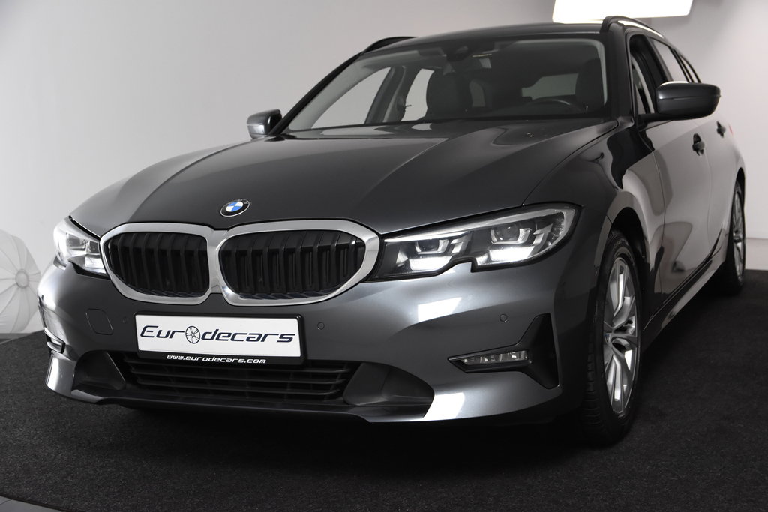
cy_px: 256
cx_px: 384
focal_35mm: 51
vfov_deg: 26.5
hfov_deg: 38.9
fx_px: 1088
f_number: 5.6
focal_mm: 34
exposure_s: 1/125
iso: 1600
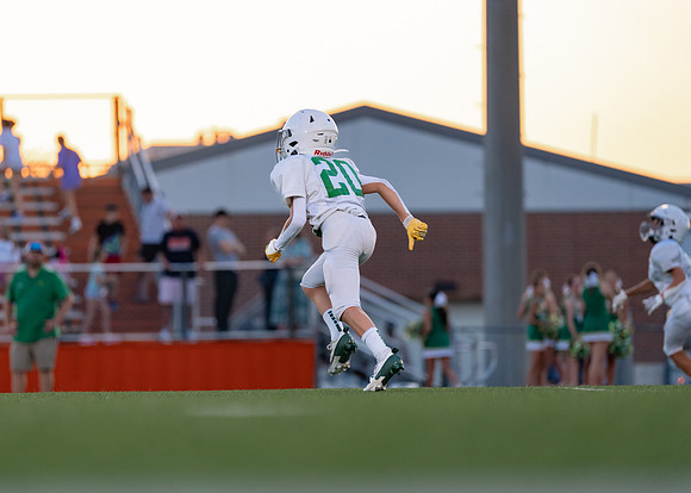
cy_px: 254
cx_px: 303
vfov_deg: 5.6
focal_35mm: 258
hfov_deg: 7.8
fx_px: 5069
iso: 800
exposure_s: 1/800
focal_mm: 200
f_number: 2.8
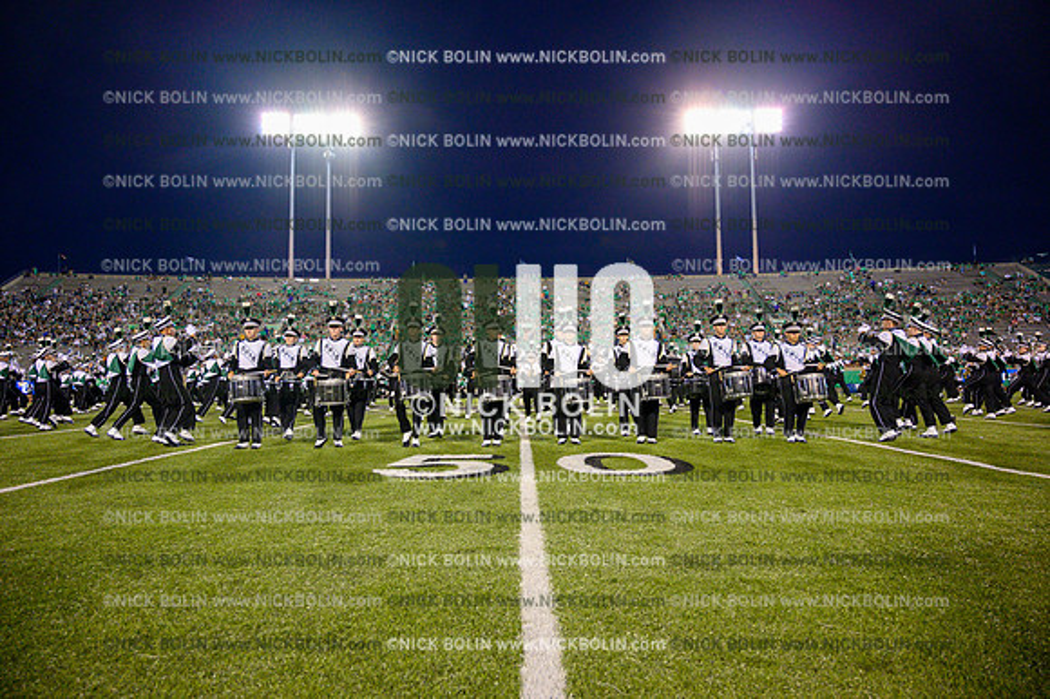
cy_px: 350
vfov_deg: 53.1
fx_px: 700
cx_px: 525
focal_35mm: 24
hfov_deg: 73.8
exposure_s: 1/500
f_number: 4
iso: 5000
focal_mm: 24
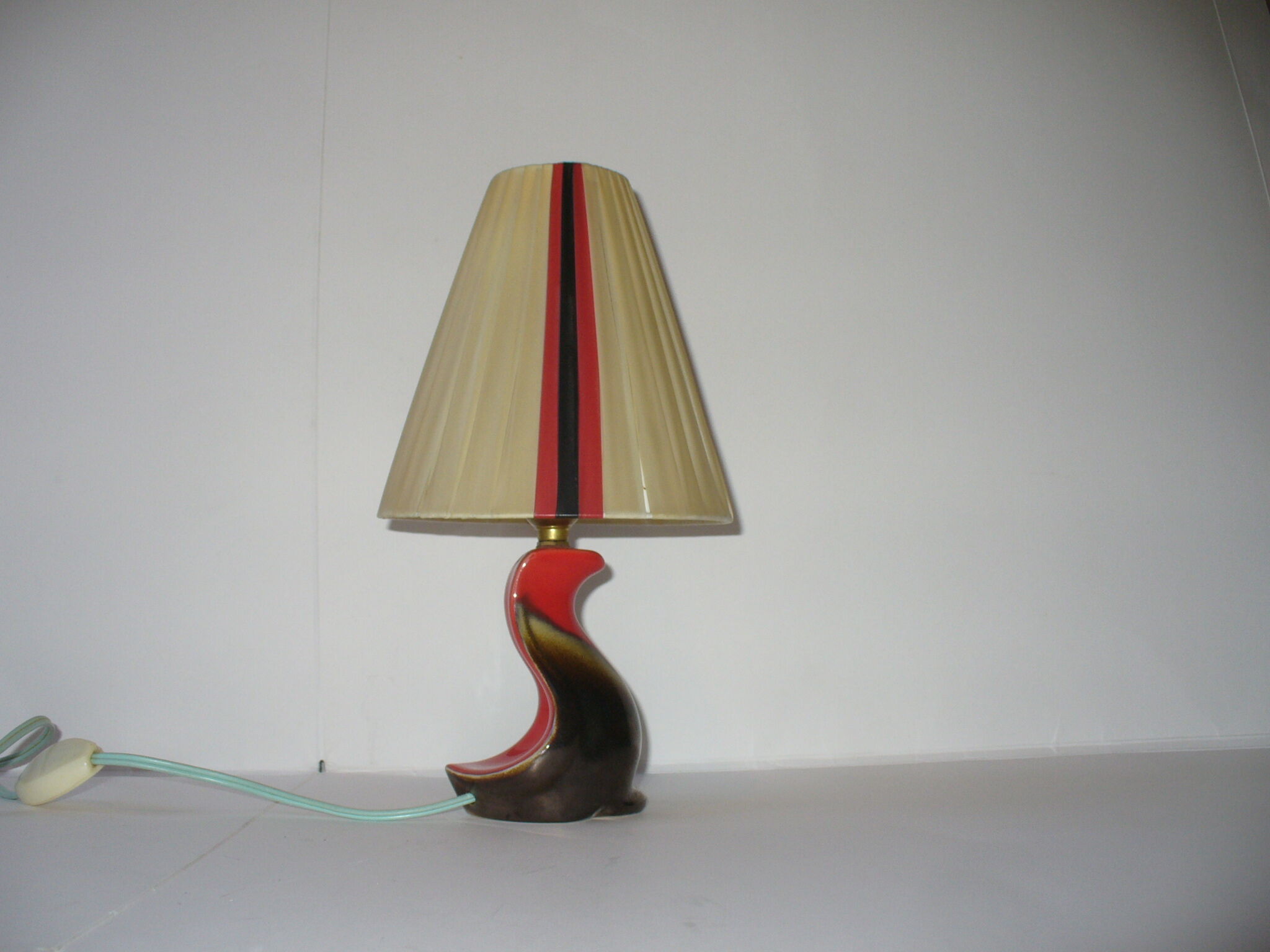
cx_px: 635
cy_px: 476
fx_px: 1357
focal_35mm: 37
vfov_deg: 38.7
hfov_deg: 50.1
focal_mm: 6.1
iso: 100
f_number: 2.8
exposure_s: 1/30
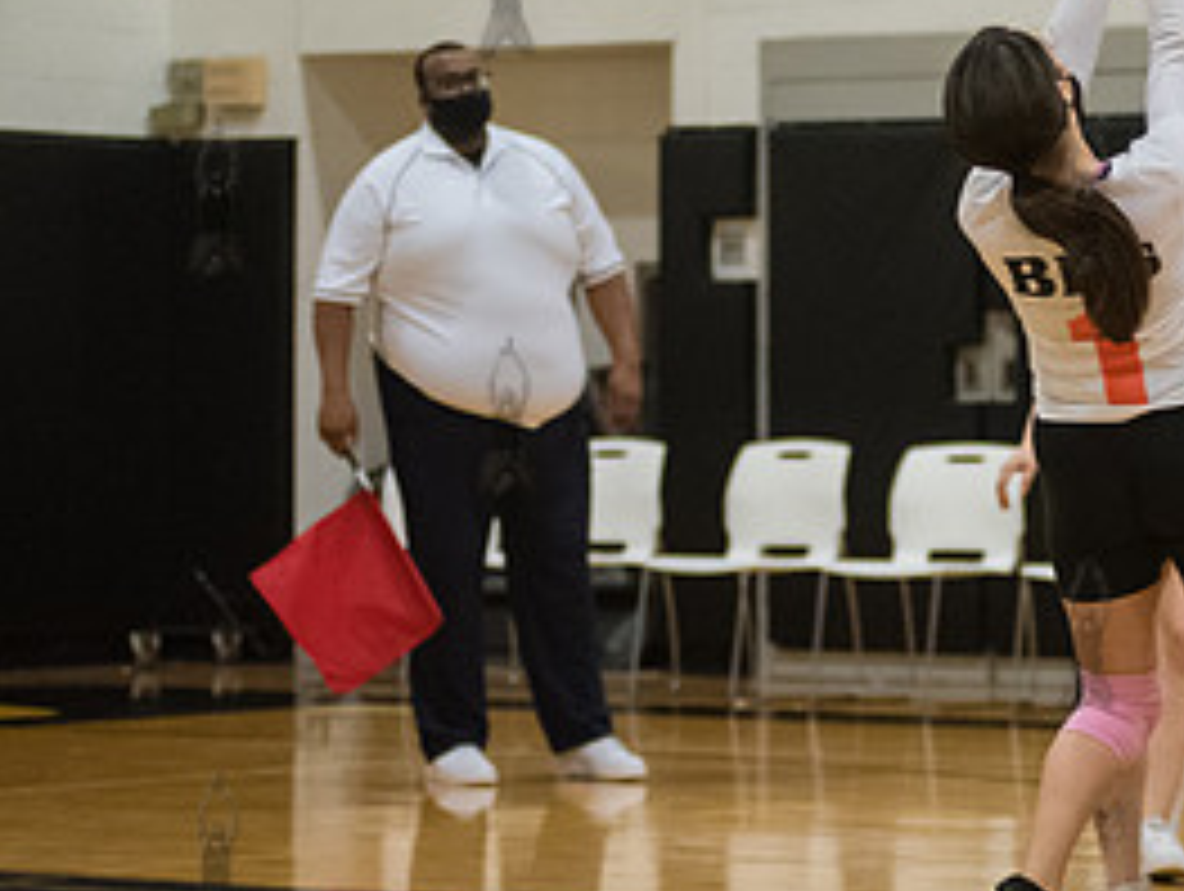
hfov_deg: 11.0
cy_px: 196
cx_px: 1085
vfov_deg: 8.3
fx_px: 6097
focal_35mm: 178
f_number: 3.2
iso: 5000
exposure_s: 1/400
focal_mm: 80
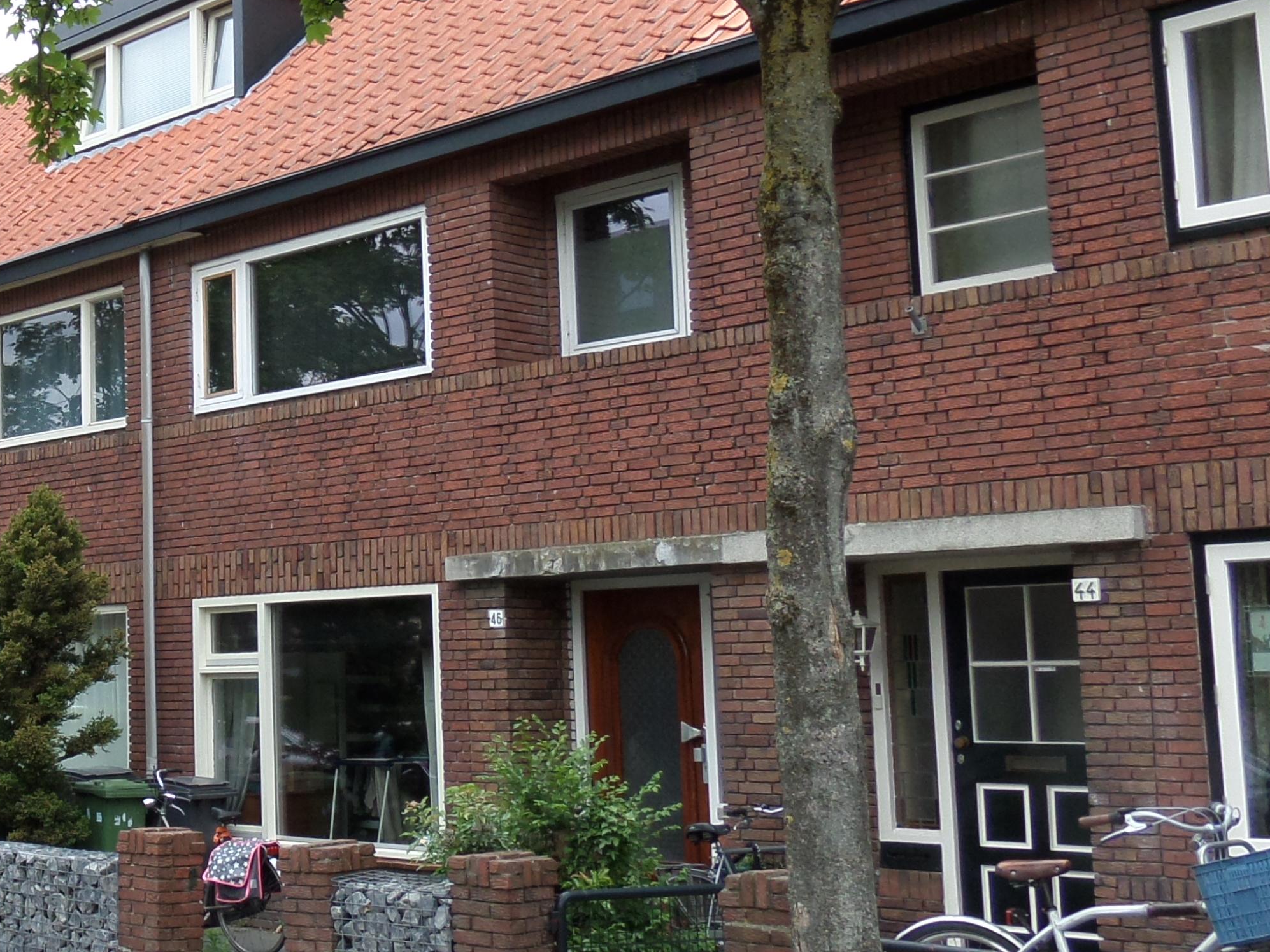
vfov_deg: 28.0
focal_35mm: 52
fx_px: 1908
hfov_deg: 33.8
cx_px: 21
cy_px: 425
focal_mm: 4
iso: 80
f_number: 3.2
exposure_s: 1/250
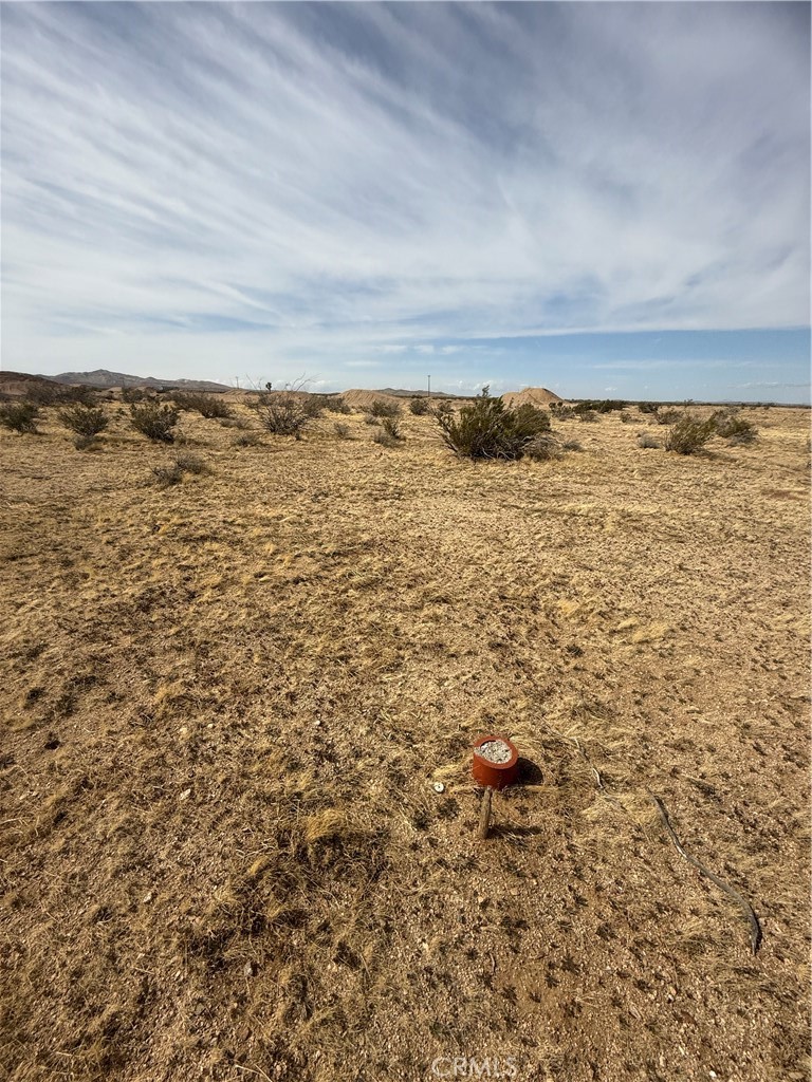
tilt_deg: -18.0
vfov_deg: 102.1
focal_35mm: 14
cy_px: 541
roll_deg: +0.0
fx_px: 438
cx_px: 406
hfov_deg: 85.7
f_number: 2.2
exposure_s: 1/3891
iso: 50
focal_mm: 2.22
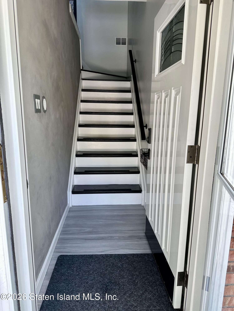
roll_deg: +0.1
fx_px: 216
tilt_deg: -13.1
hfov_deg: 56.8
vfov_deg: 71.6
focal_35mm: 24
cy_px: 156
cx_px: 117
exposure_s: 1/121
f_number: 1.78
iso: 64
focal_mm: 6.86
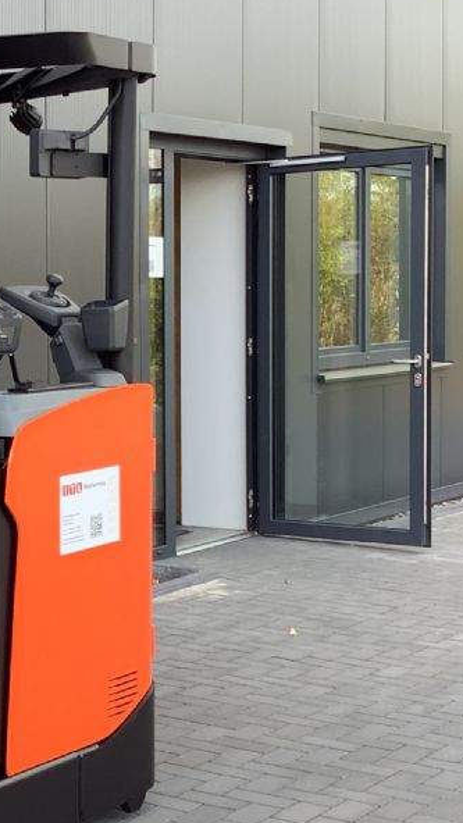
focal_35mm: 73
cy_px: 403
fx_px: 1593
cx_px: -196
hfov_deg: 15.5
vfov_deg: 29.0
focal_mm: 3.3
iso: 25
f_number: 2.4
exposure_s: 1/120
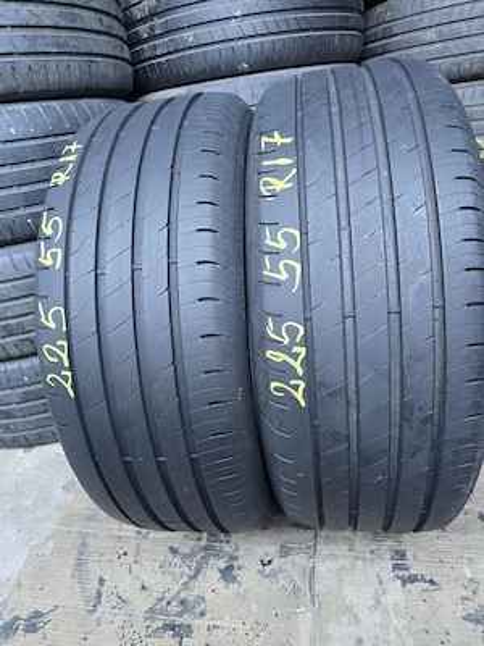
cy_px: 323
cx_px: 242
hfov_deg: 58.9
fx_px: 429
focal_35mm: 23
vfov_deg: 73.9
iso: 640
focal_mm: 6.3
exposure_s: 1/101
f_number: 1.7
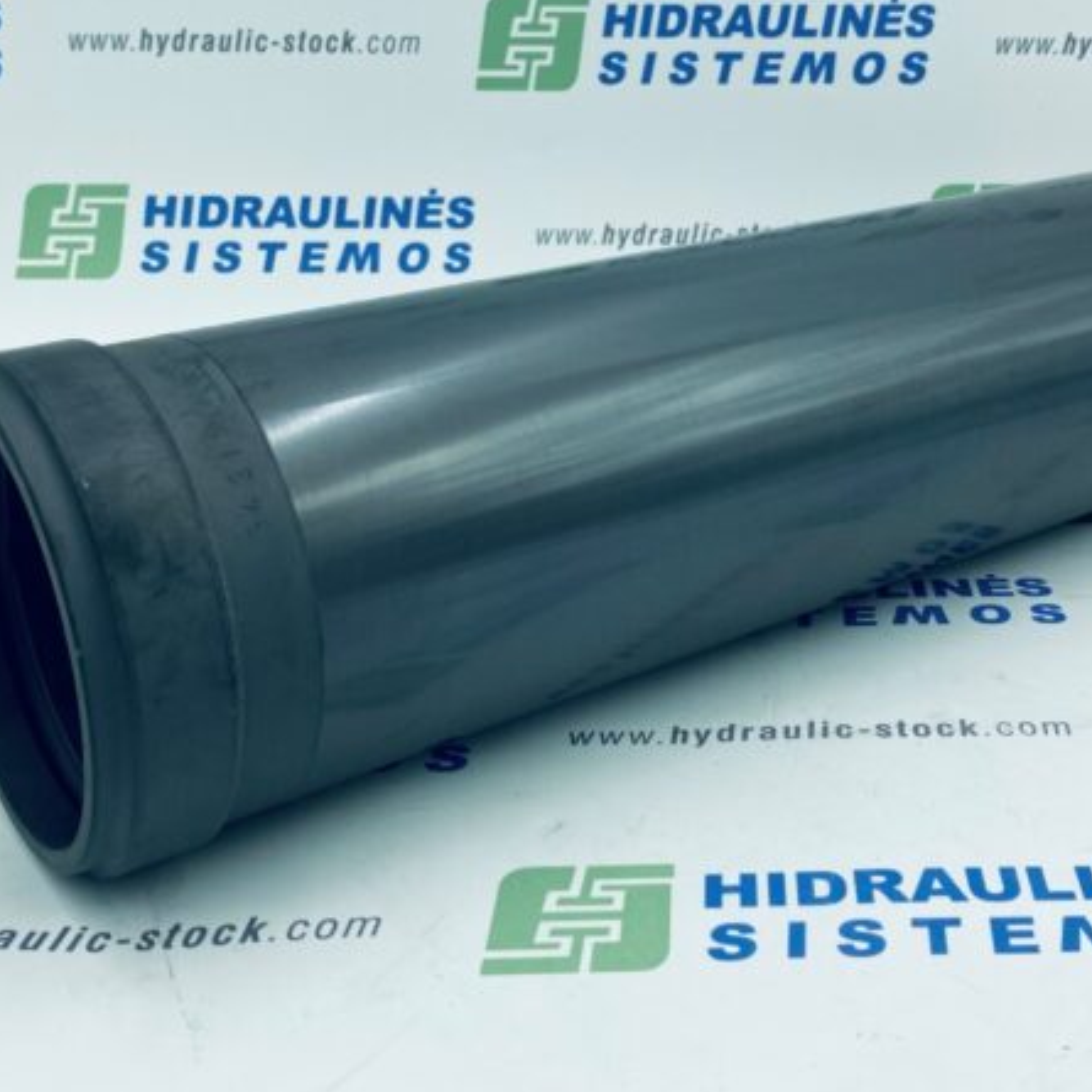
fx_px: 1106
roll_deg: -2.4
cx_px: 611
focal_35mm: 31
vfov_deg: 52.5
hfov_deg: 52.4
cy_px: 545
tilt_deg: -22.6
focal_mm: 4.25
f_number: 1.8
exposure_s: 1/585
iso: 32
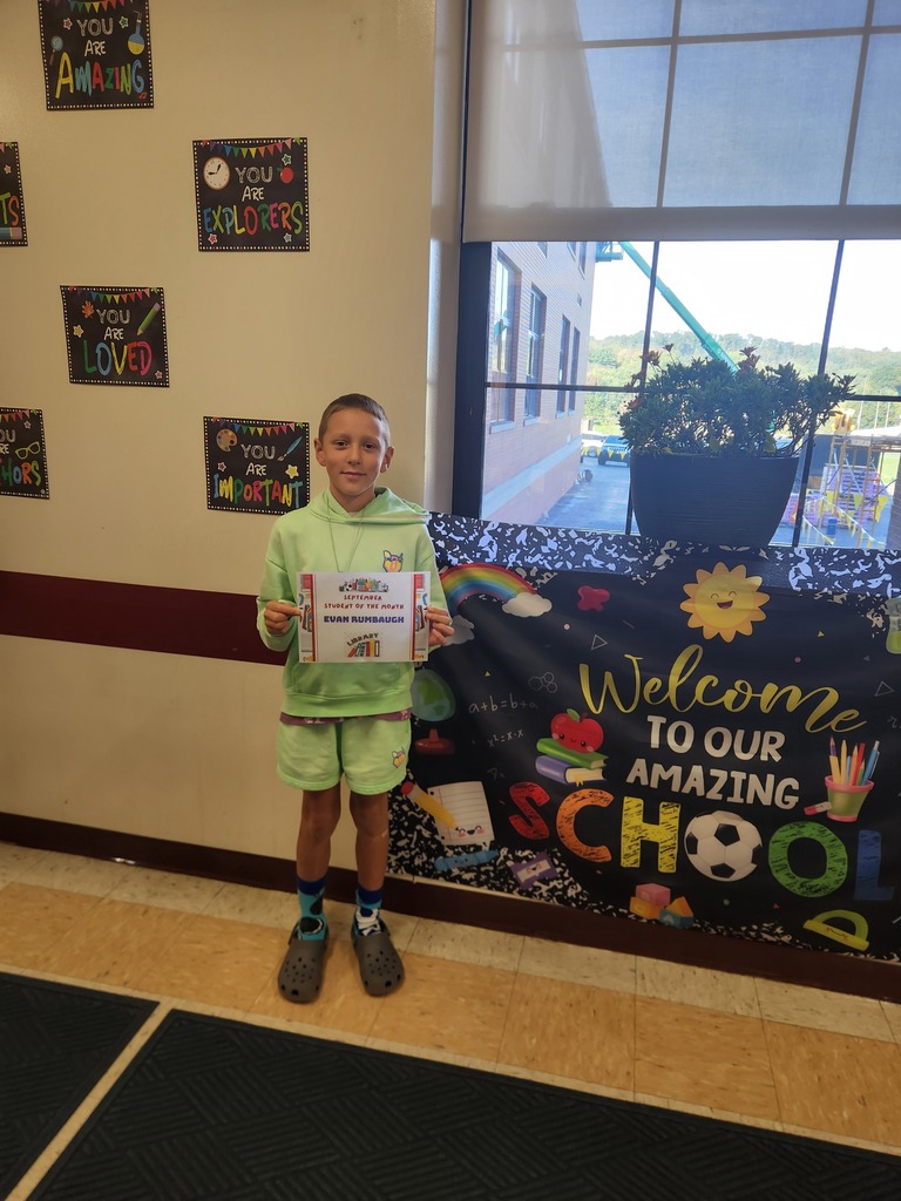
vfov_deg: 73.9
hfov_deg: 58.9
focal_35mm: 23
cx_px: 450
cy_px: 600
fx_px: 798
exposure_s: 1/120
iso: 100
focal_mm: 5.4
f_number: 1.8
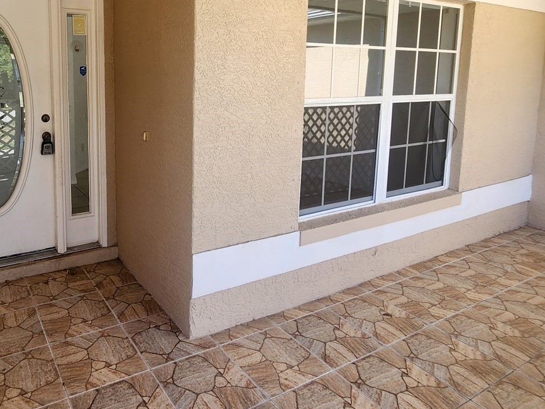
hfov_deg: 68.4
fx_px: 378
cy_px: 128
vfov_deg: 55.3
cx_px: 158
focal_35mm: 24
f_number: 2.2
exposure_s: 1/120
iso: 64
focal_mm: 2.2
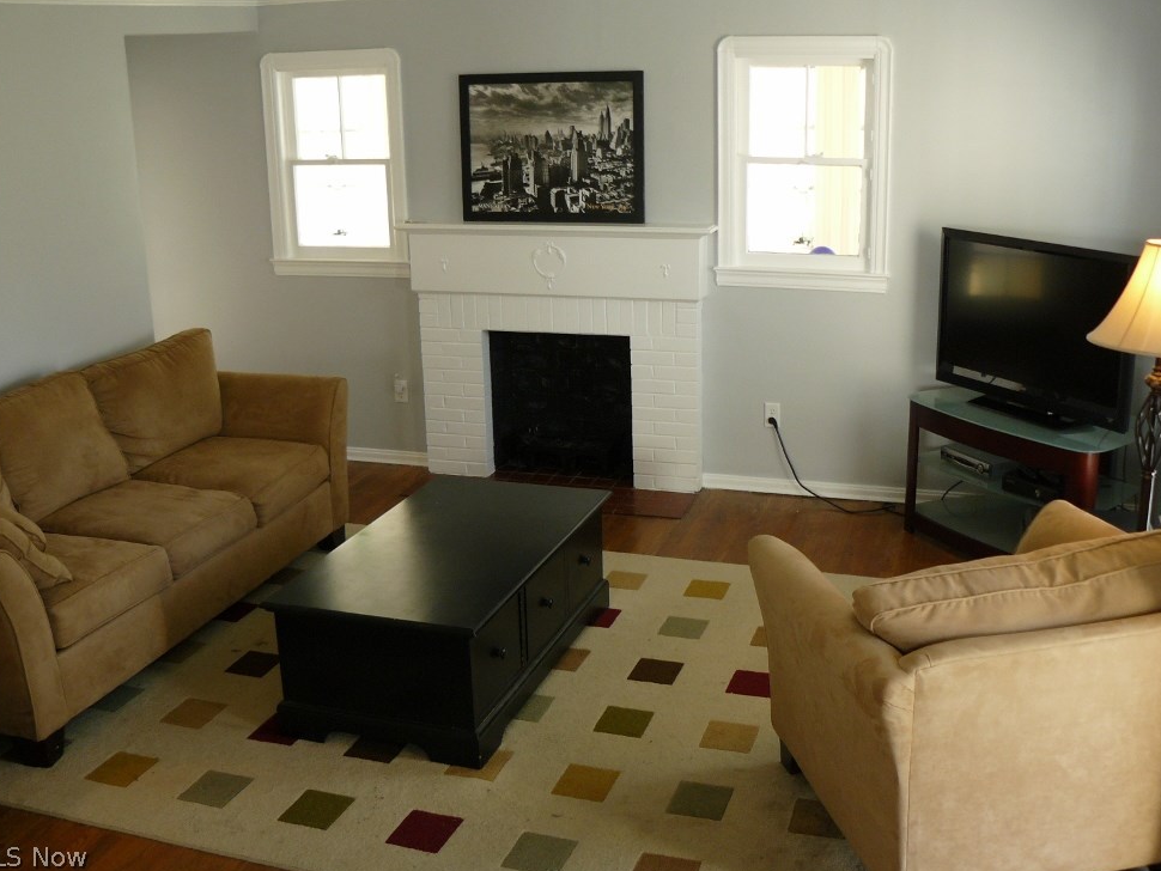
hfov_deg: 49.0
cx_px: 576
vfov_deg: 37.7
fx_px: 1275
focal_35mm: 38
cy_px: 418
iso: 125
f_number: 2.8
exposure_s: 1/30
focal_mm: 6
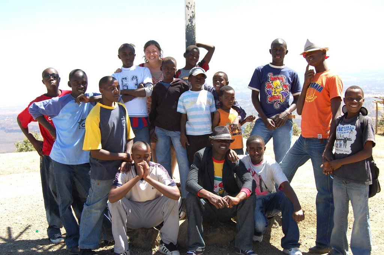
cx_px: 192
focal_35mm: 48
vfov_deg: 28.0
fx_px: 512
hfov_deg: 41.1
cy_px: 128
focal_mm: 32
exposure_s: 1/250
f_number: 8
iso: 200
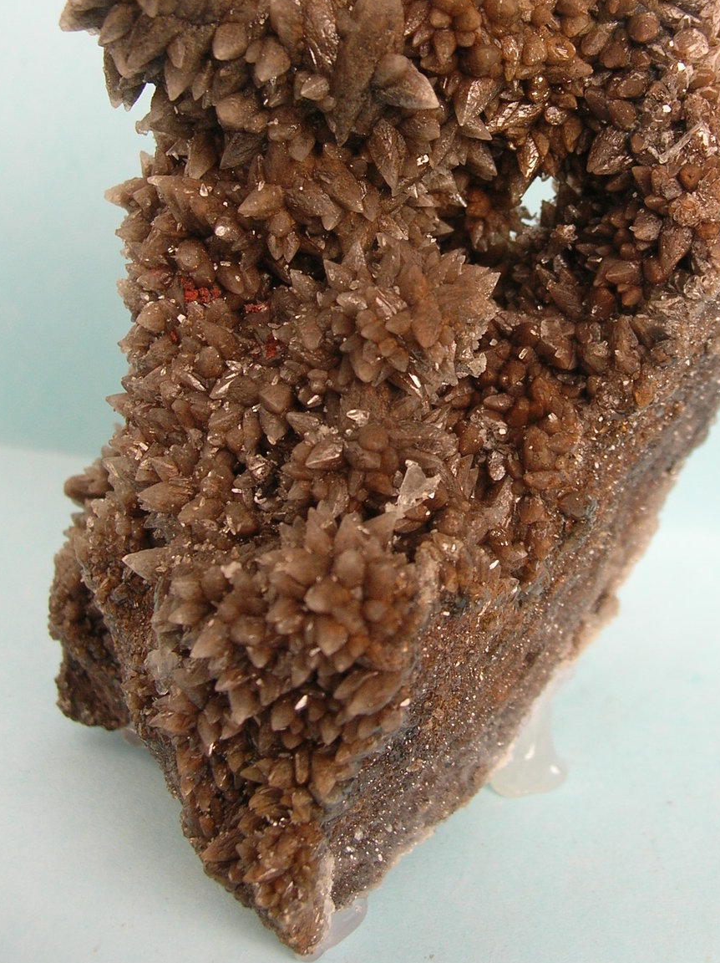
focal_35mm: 50
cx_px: 441
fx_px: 1389
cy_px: 313
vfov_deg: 37.8
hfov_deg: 29.0
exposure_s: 1/41.1
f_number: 2.7
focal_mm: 6
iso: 50
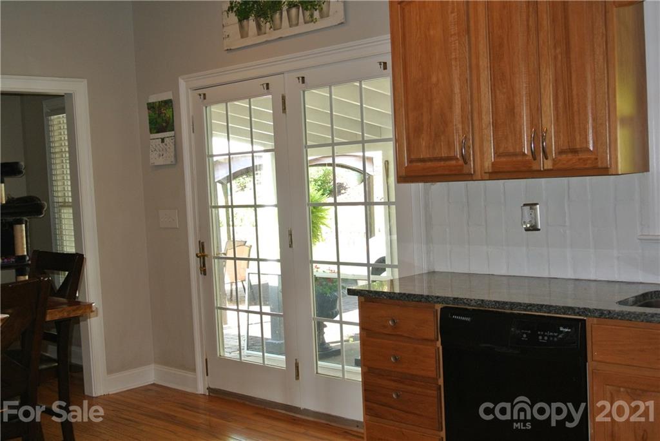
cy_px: 220
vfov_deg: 30.6
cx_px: 330
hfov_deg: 44.5
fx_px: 807
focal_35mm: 44
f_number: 4.2
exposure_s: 1/60
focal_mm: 16.3
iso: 320
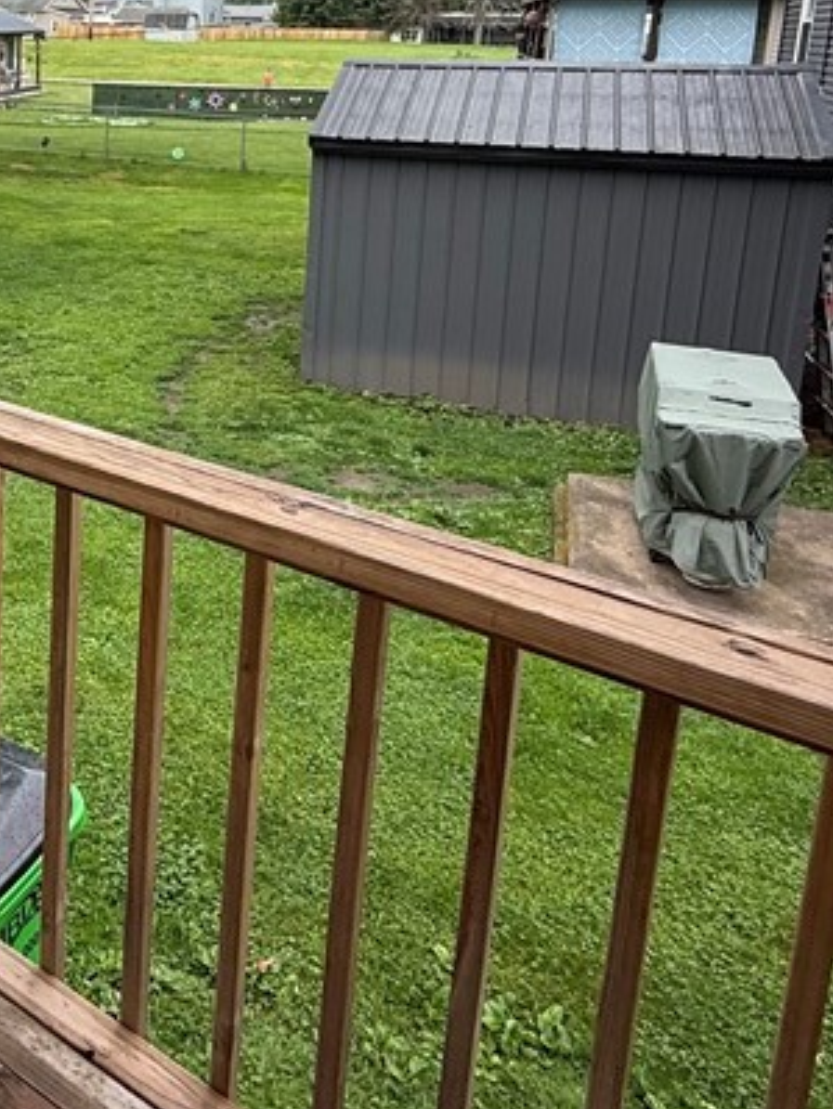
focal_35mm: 36
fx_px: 1154
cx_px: -11
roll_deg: -0.3
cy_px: 262
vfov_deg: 49.1
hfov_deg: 35.6
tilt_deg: -11.0
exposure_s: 1/103
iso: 64
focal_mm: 2.22
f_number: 2.2
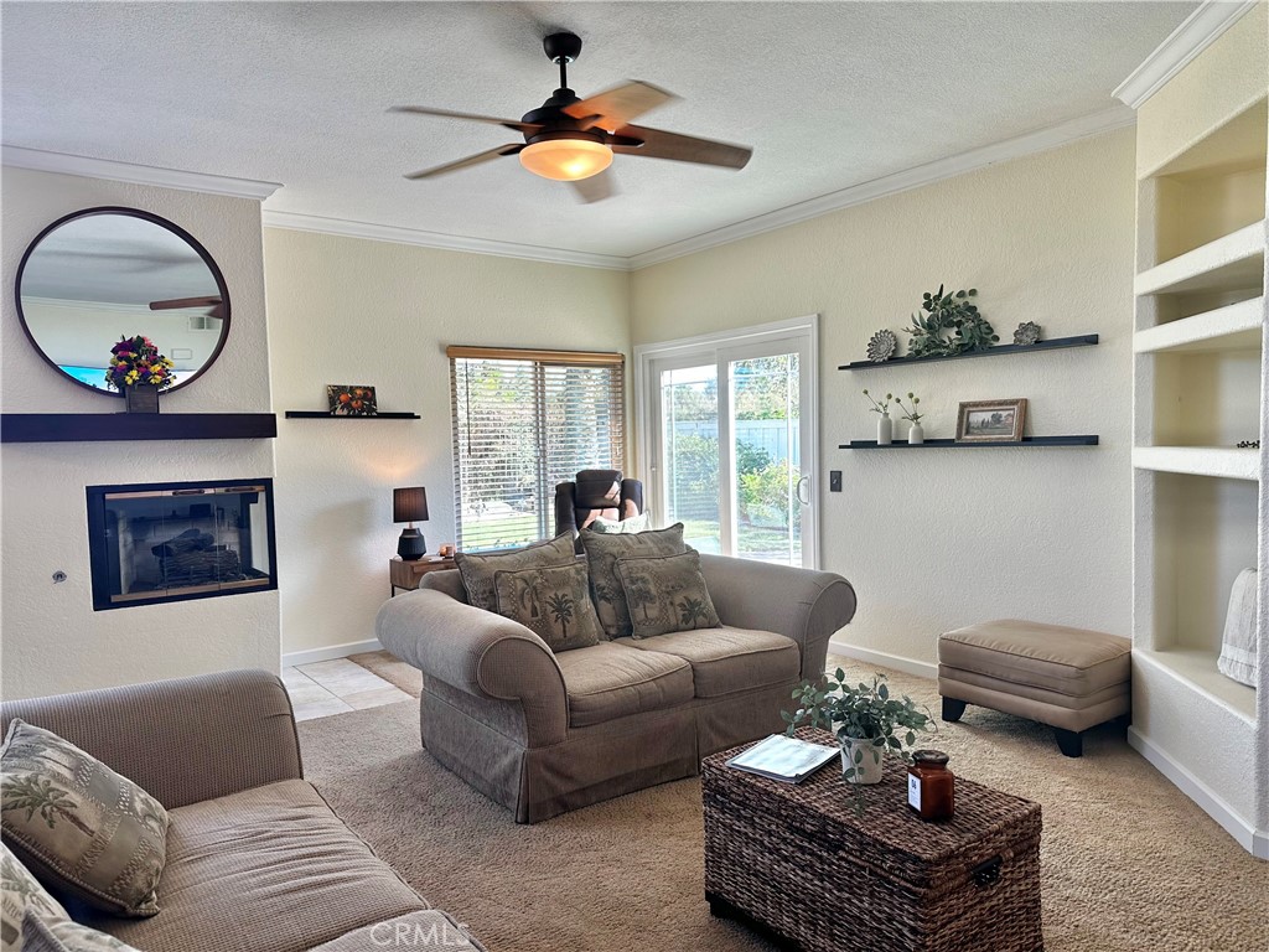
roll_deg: +0.7
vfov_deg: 56.8
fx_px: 880
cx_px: 634
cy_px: 476
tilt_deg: -2.3
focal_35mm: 24
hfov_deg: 71.6
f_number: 1.78
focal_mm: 6.86
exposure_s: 1/120
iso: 64
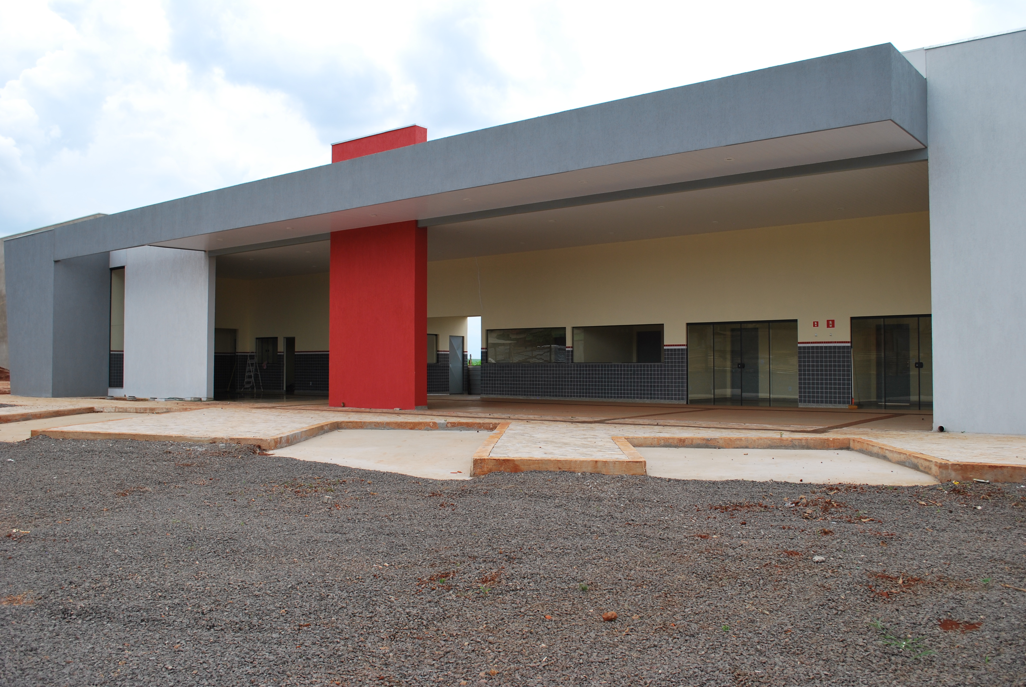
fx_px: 856
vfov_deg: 43.7
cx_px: 513
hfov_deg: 61.9
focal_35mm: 30
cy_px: 344
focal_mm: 20
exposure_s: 1/200
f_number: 7.1
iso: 100
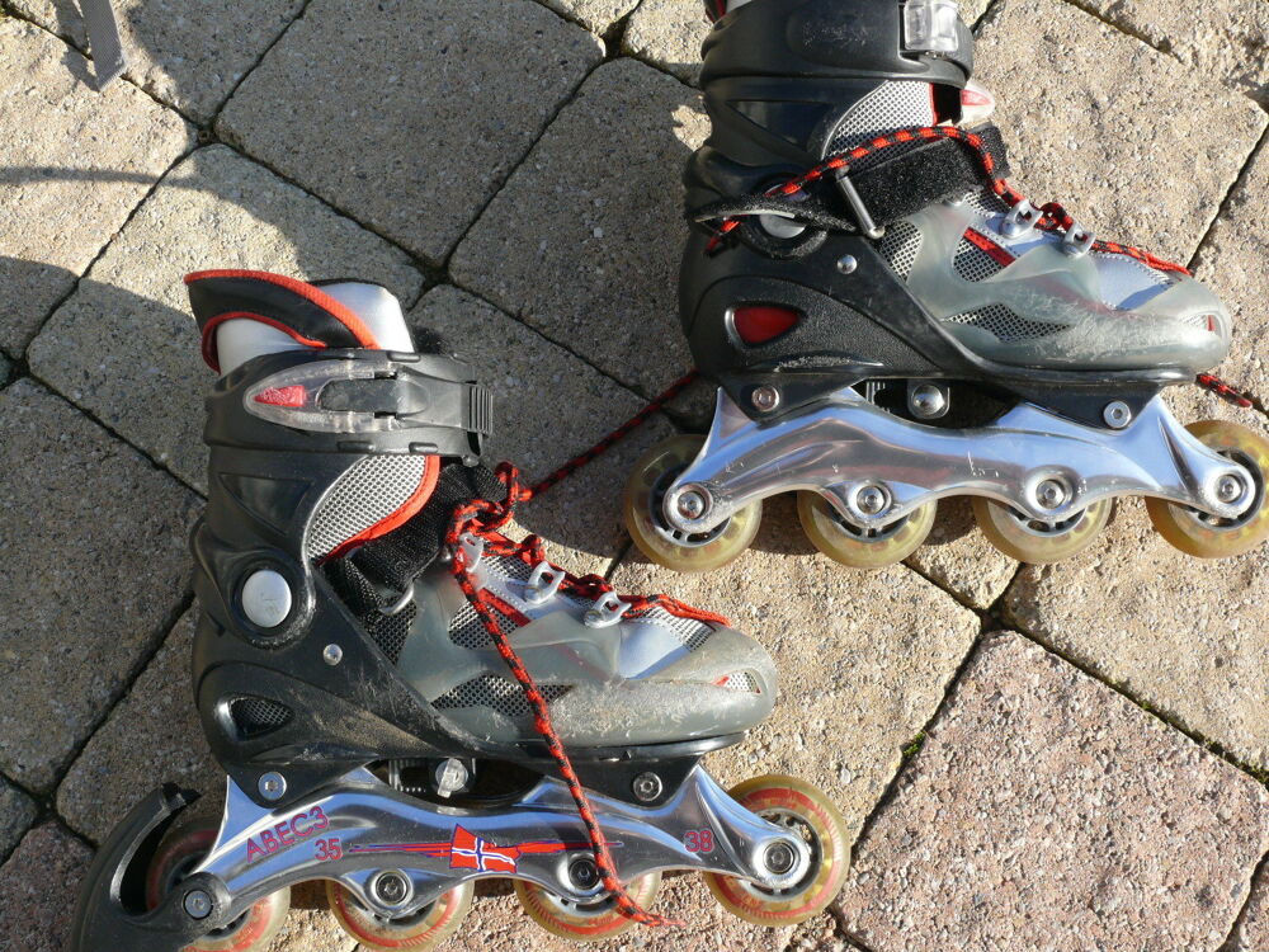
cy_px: 476
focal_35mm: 35
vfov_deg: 40.7
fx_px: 1283
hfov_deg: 52.6
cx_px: 634
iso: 100
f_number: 5.6
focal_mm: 7.4
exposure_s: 1/200
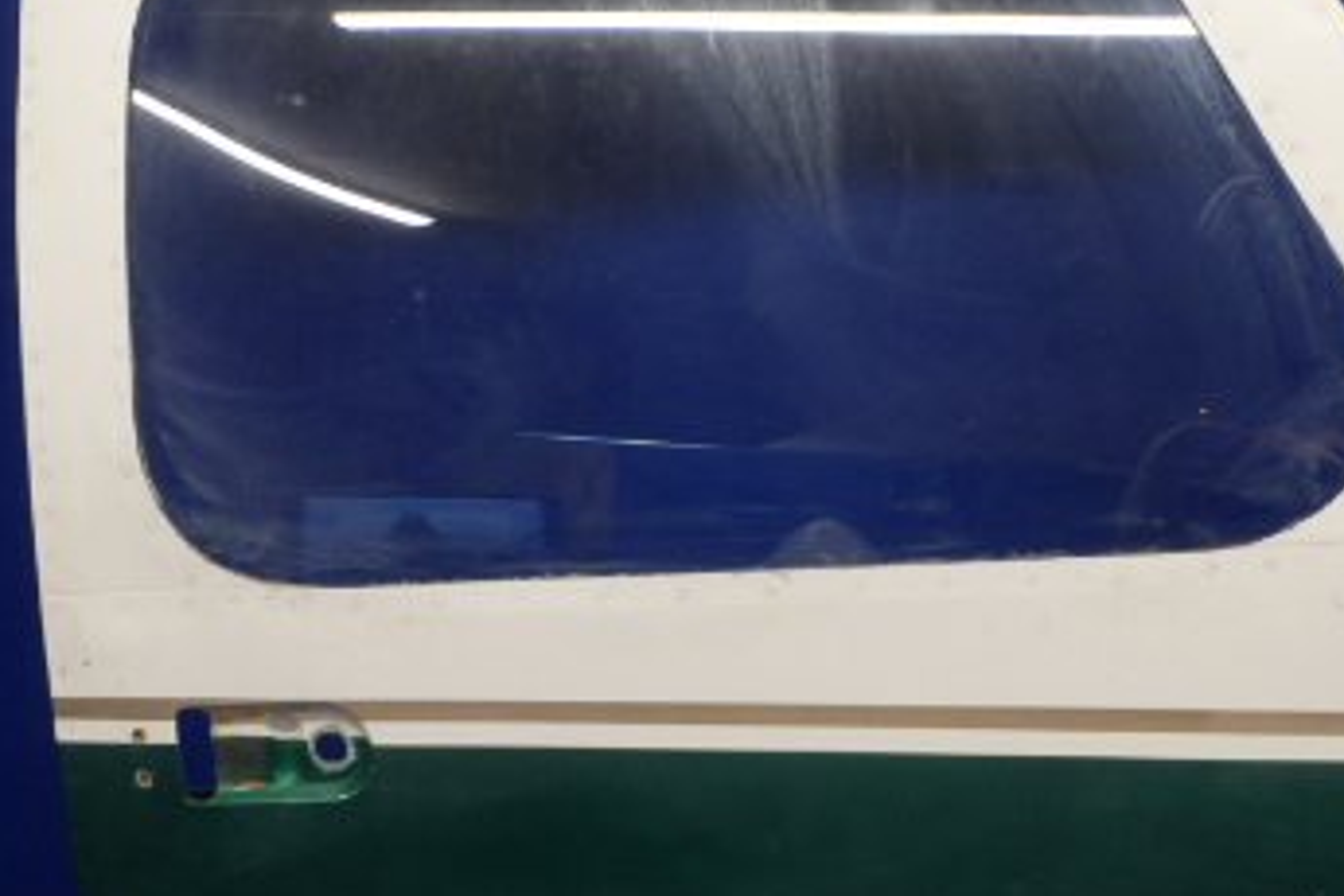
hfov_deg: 36.5
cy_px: 510
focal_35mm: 54
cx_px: 888
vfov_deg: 25.0
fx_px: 2016
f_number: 3.9
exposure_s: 1/30
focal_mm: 5
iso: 200
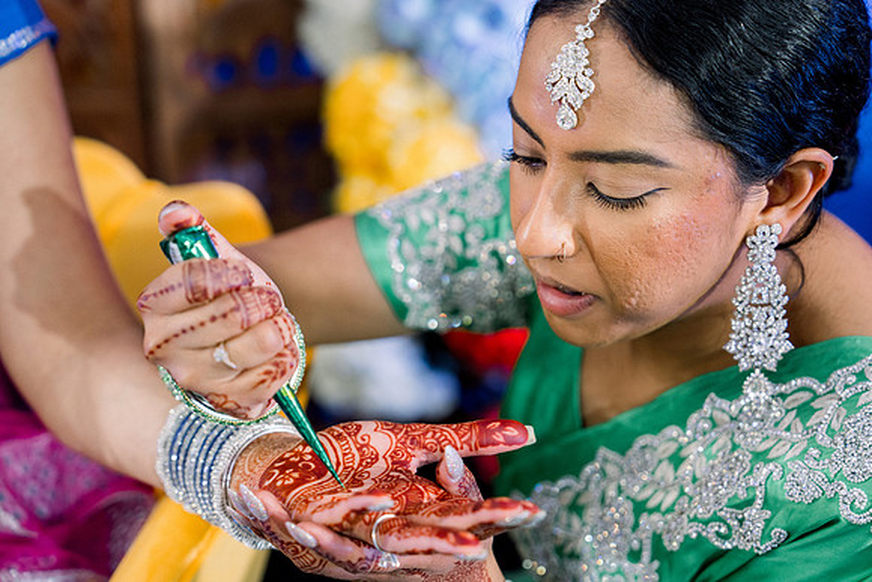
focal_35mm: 70
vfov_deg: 19.5
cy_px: 291
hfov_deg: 28.8
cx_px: 436
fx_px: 1696
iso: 1250
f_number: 2.8
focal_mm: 70
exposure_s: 1/125
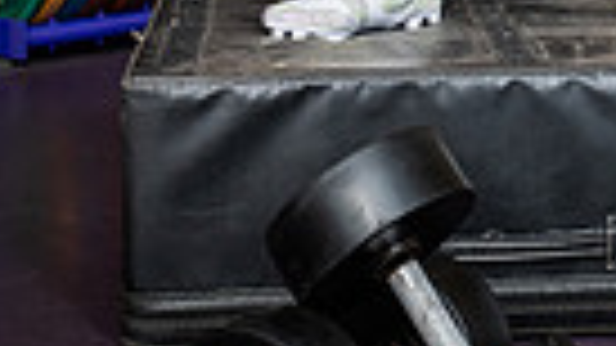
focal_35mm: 131
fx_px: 2139
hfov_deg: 16.3
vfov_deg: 8.3
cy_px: -553
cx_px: 454
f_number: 7.1
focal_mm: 38
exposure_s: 1/250
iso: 800
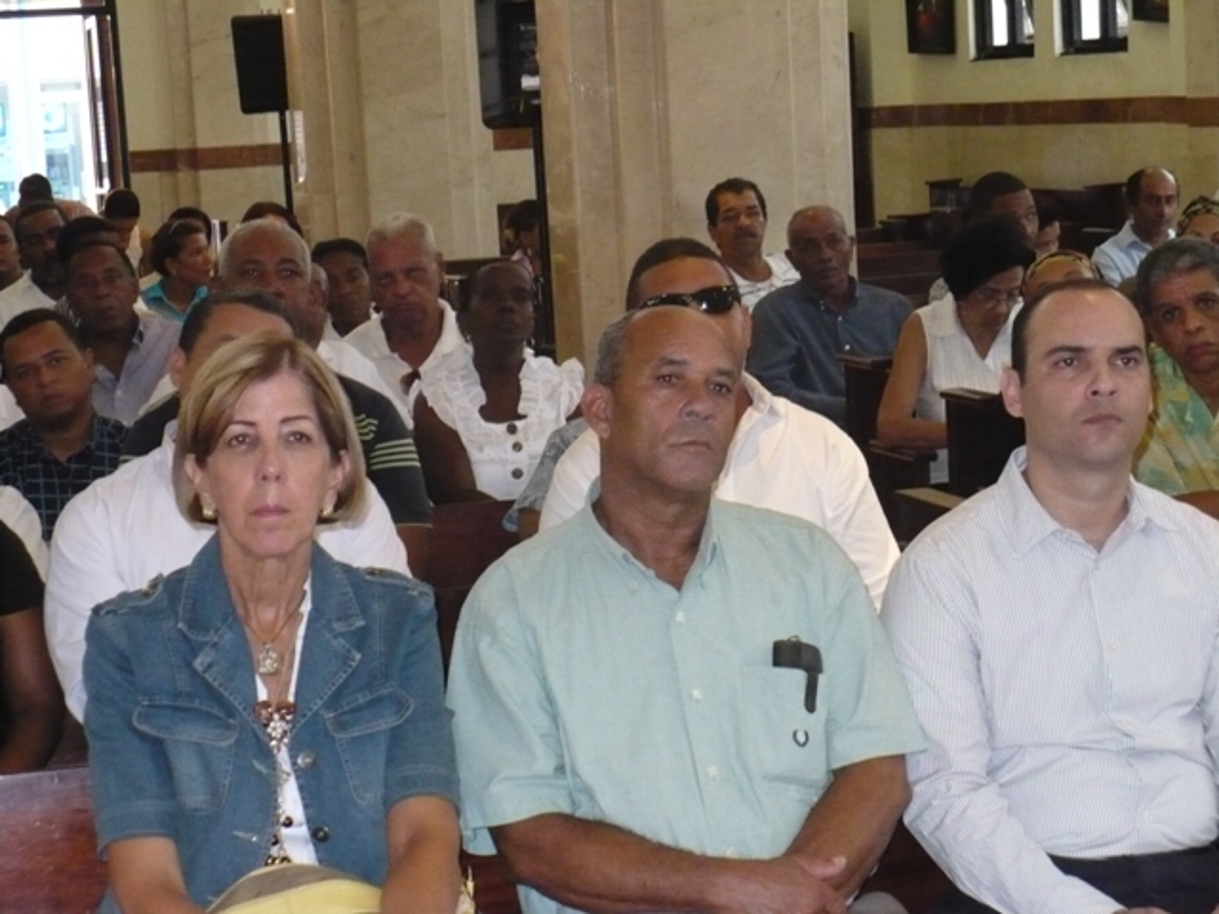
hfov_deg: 20.0
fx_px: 3451
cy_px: 457
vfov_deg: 15.1
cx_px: 610
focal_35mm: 98
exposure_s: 1/30
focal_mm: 16.1
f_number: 3.5
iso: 640
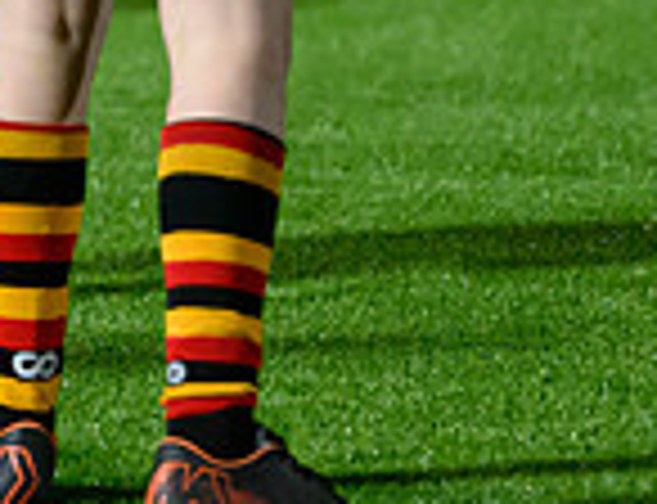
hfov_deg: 2.4
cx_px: -311
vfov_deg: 1.9
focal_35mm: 802
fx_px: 15348
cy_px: -411
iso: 6400
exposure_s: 1/1600
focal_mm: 170
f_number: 3.2
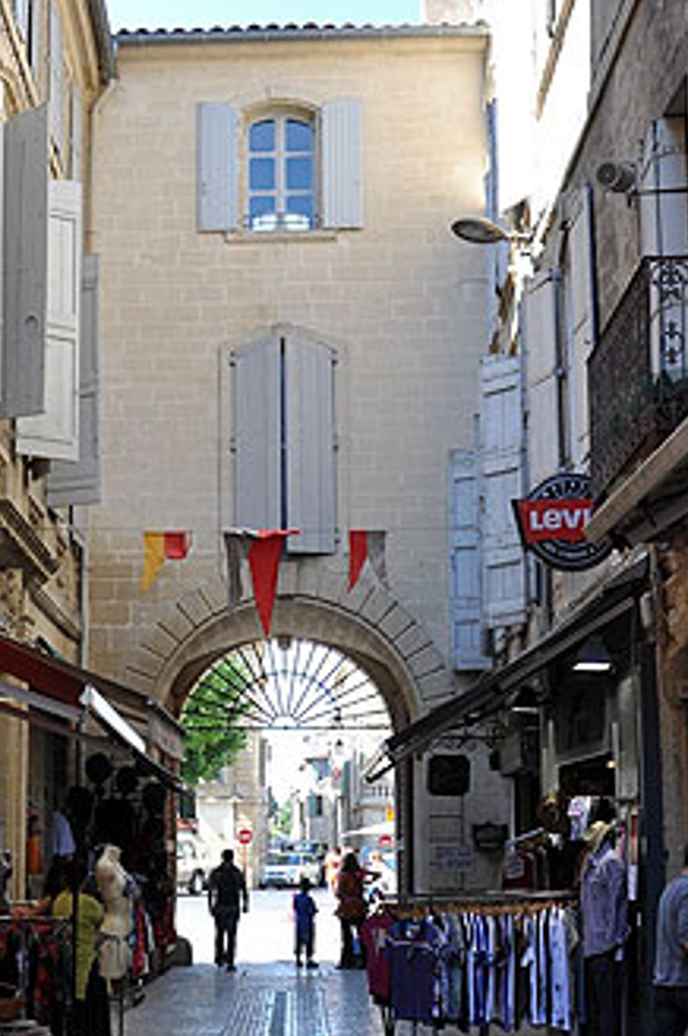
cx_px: 186
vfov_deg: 33.7
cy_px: 690
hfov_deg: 22.8
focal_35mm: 59
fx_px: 1695
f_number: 5.6
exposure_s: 1/125
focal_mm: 22
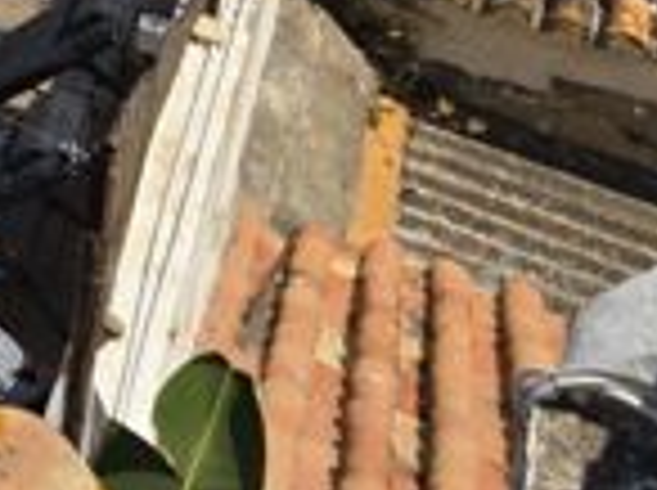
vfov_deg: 11.5
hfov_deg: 14.1
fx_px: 2103
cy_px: -607
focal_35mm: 111
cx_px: -767
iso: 12
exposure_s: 1/1170
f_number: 1.7
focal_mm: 6.3
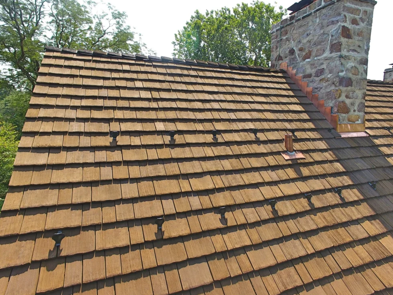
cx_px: 196
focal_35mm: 21
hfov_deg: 79.0
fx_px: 238
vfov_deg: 63.4
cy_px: 142
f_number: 2.8
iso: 100
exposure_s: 1/372
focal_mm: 3.61
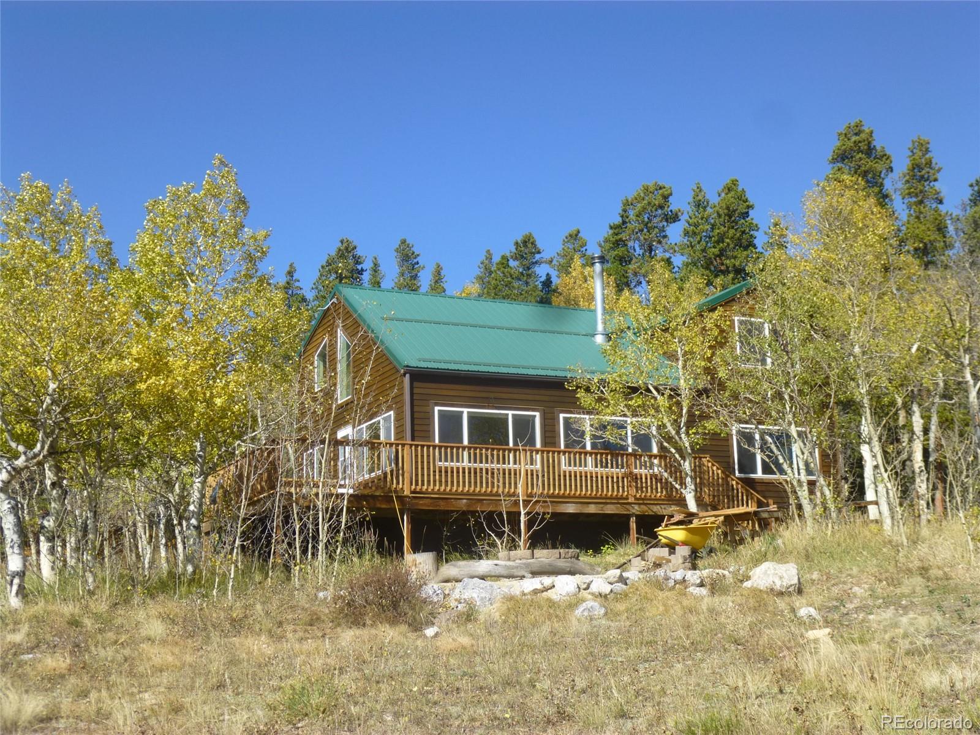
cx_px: 490
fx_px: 1274
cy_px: 368
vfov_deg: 32.2
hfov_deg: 42.1
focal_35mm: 45
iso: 100
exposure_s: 1/640
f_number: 3.9
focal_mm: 8
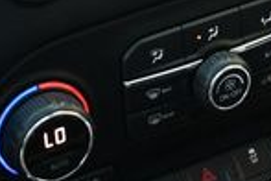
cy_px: -146
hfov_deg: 13.1
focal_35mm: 157
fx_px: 1182
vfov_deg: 8.4
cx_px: 112
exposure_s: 1/200
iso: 800
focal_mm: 18
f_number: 3.5
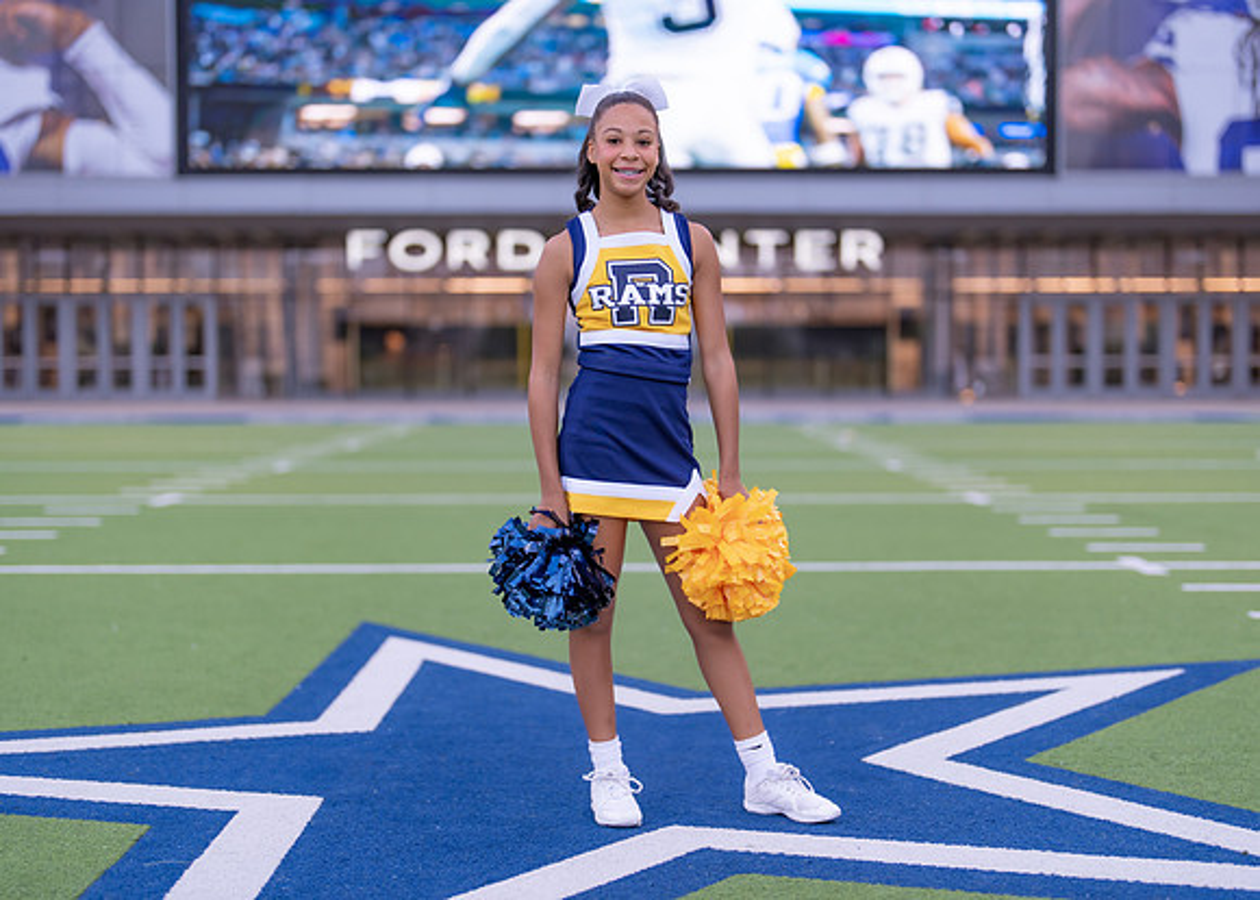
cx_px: 647
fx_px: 1984
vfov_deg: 25.5
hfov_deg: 35.2
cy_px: 469
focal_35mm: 55
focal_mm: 50
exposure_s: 1/320
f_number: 1.2
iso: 200
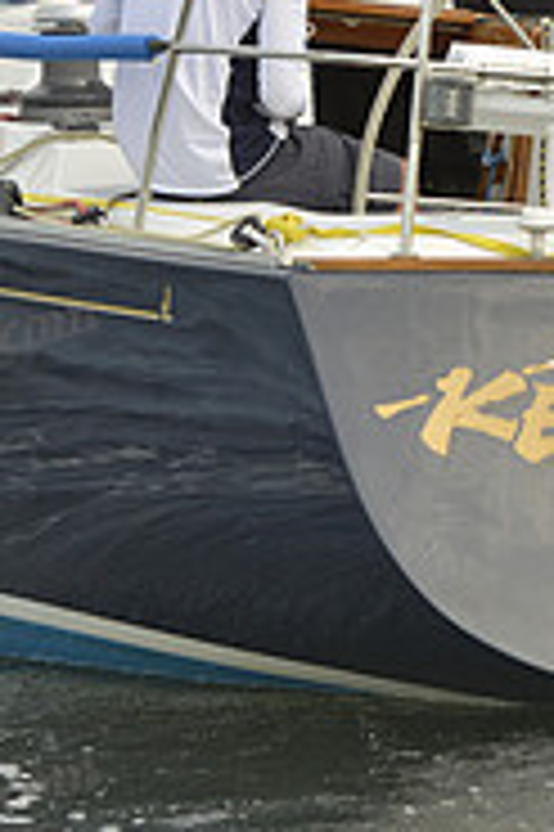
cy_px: 83
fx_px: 7261
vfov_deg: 6.6
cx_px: 333
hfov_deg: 4.4
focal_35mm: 314
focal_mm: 100
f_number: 5.6
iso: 200
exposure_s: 1/1000
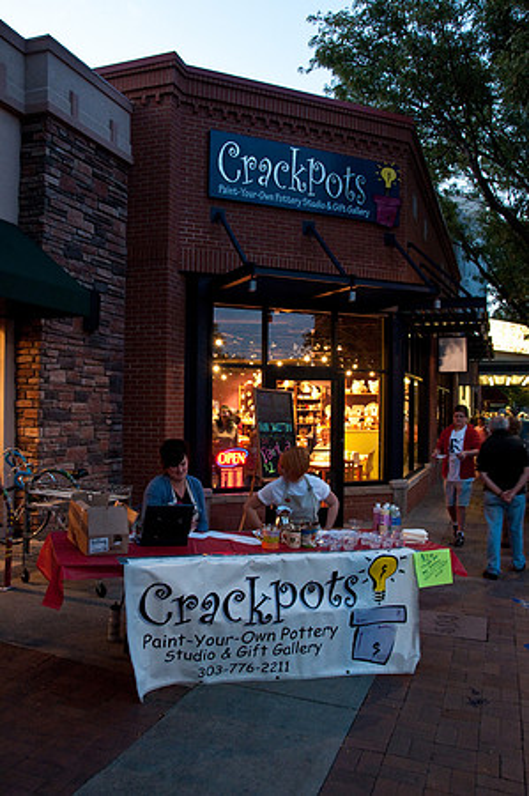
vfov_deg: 62.0
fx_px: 663
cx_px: 264
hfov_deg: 43.5
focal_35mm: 30
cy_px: 398
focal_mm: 20
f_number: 6.3
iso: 1250
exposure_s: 1/15
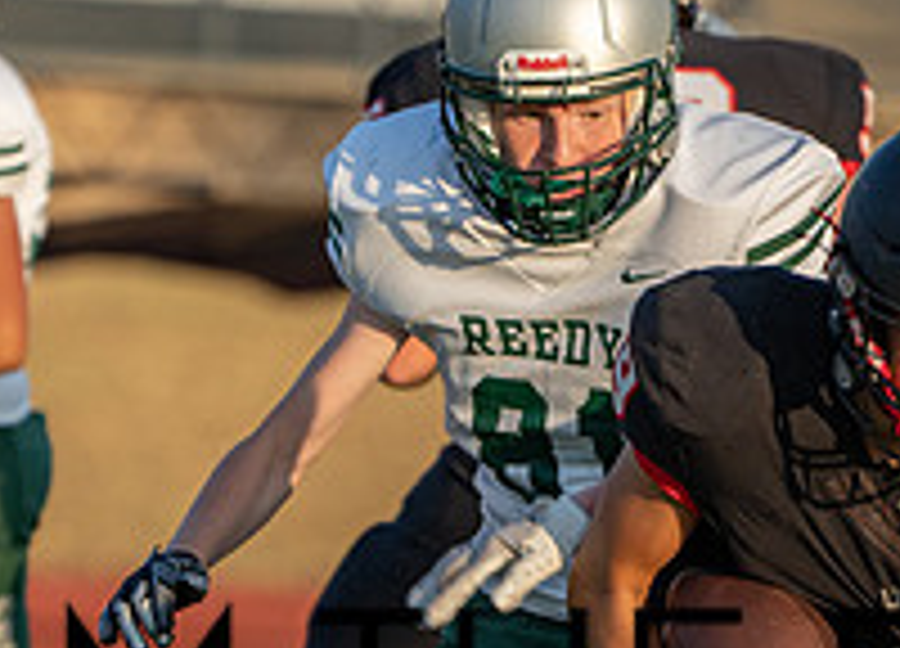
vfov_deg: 1.4
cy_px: 760
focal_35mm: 1029
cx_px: 878
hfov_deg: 2.0
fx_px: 26373
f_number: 5.6
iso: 400
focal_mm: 315
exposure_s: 1/1250
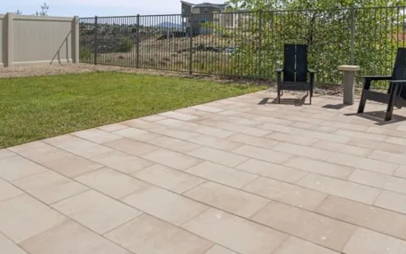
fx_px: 332
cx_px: 270
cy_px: 32
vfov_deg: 39.3
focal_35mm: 30
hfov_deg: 61.4
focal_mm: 16
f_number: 9
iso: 100
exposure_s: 1/500
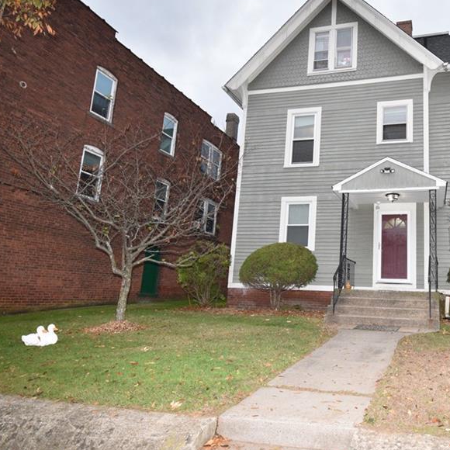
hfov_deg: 60.0
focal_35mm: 25
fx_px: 364
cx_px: 338
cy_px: 227
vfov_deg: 63.4
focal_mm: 11
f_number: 8
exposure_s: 1/60
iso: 800
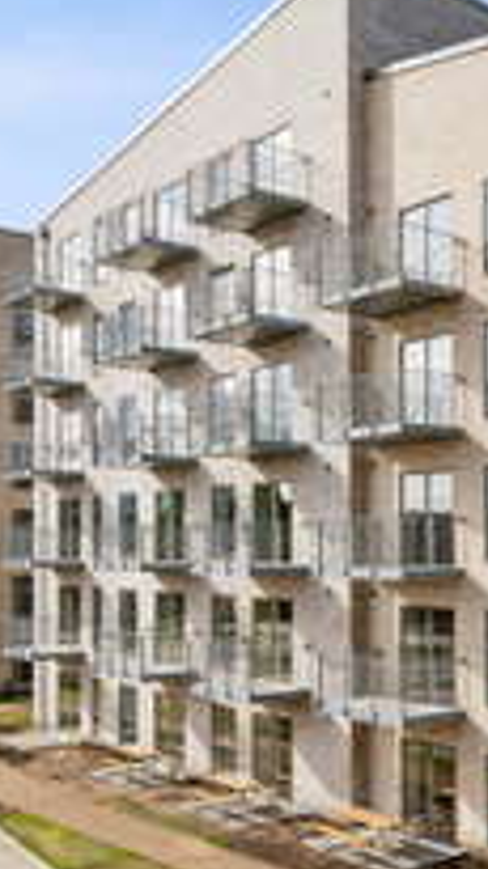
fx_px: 1062
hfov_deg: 25.1
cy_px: 526
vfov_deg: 44.3
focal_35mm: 46
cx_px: 441
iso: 200
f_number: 8
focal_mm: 21.5
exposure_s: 1/400
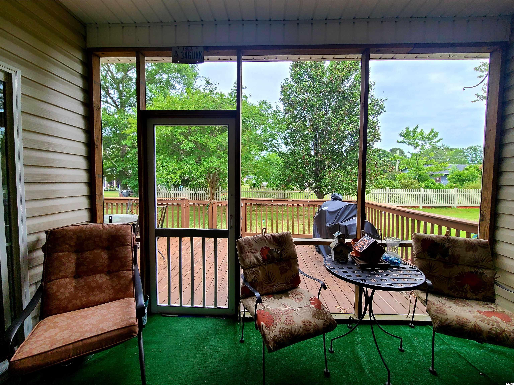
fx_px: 193
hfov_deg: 106.2
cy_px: 192
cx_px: 257
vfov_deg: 89.9
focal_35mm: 13
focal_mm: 2.2
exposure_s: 1/270
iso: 50
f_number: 2.2
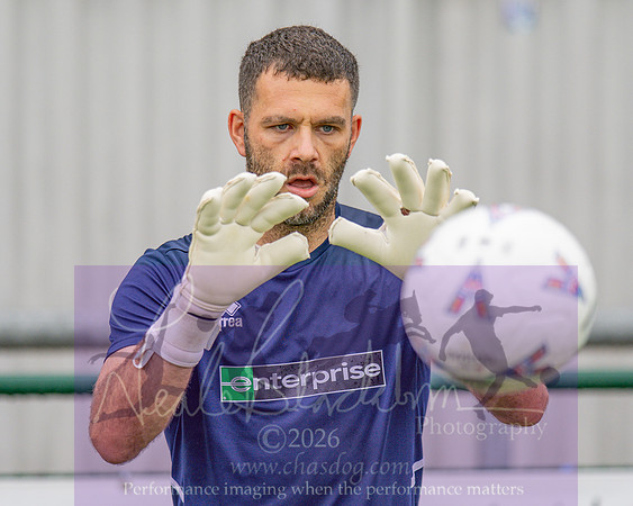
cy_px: 242
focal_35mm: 256
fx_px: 4793
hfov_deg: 7.6
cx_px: 257
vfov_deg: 6.0
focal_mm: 135
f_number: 1.8
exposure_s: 1/4000
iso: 400
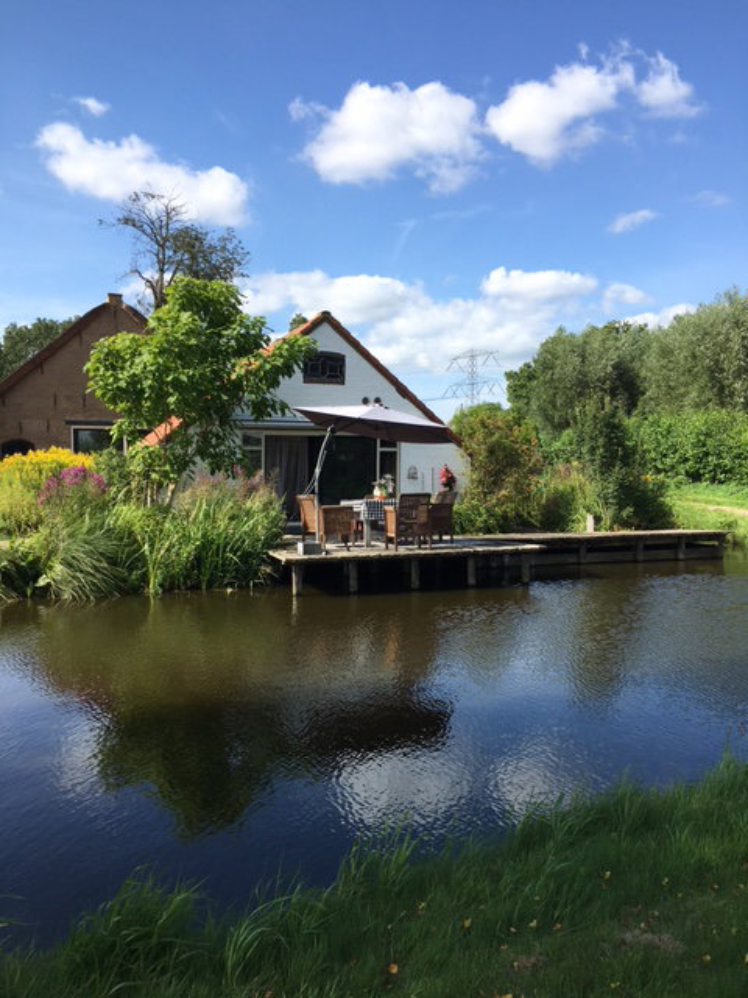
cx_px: 374
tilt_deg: -1.6
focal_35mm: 29
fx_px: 836
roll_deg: +0.3
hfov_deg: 48.2
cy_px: 499
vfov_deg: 61.7
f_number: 2.2
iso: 25
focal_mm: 4.15
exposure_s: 1/1054
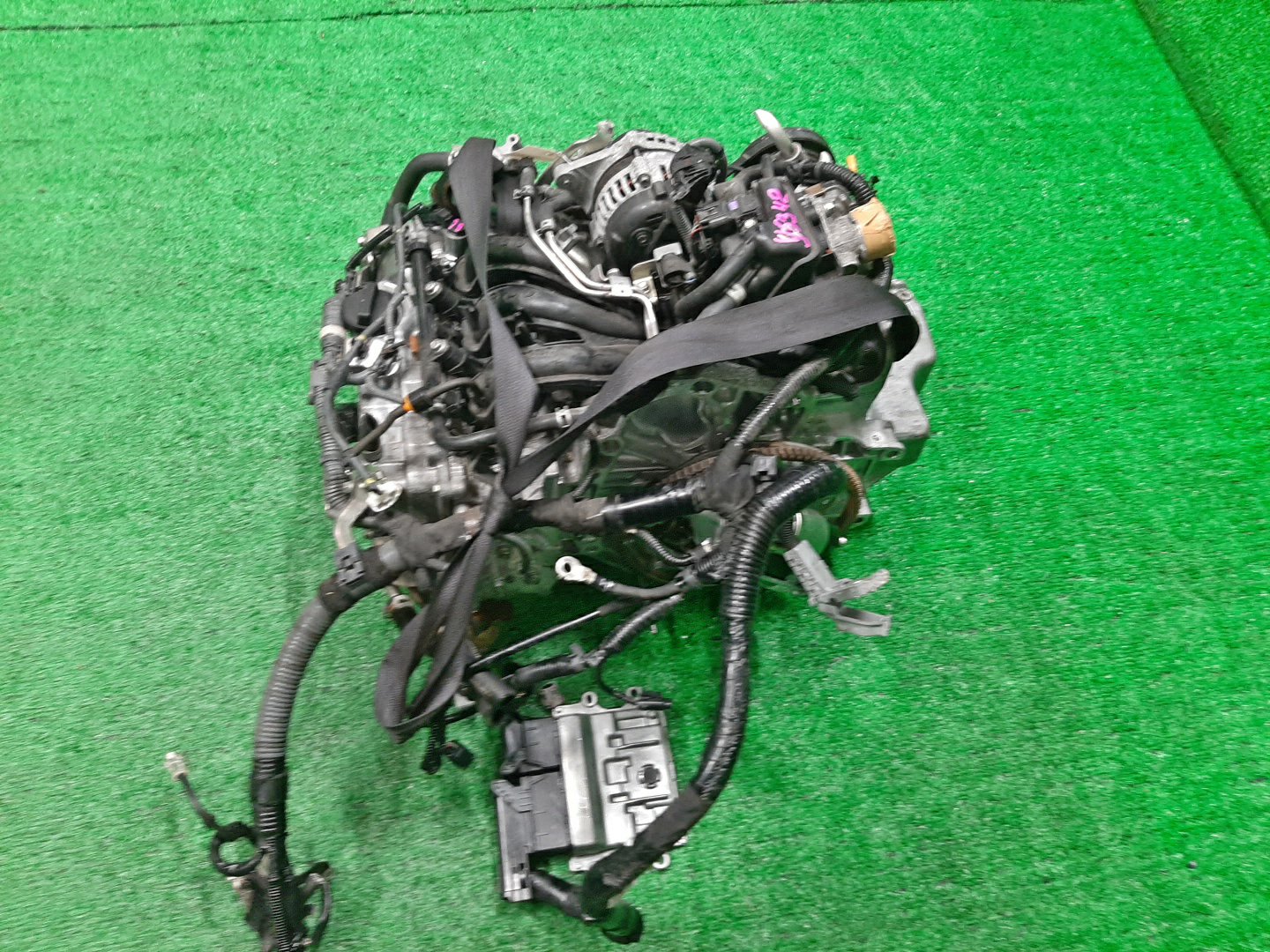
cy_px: 476
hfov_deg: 67.3
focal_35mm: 26
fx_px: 954
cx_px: 635
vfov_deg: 53.1
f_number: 1.7
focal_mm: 3.93
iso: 195
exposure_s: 1/50
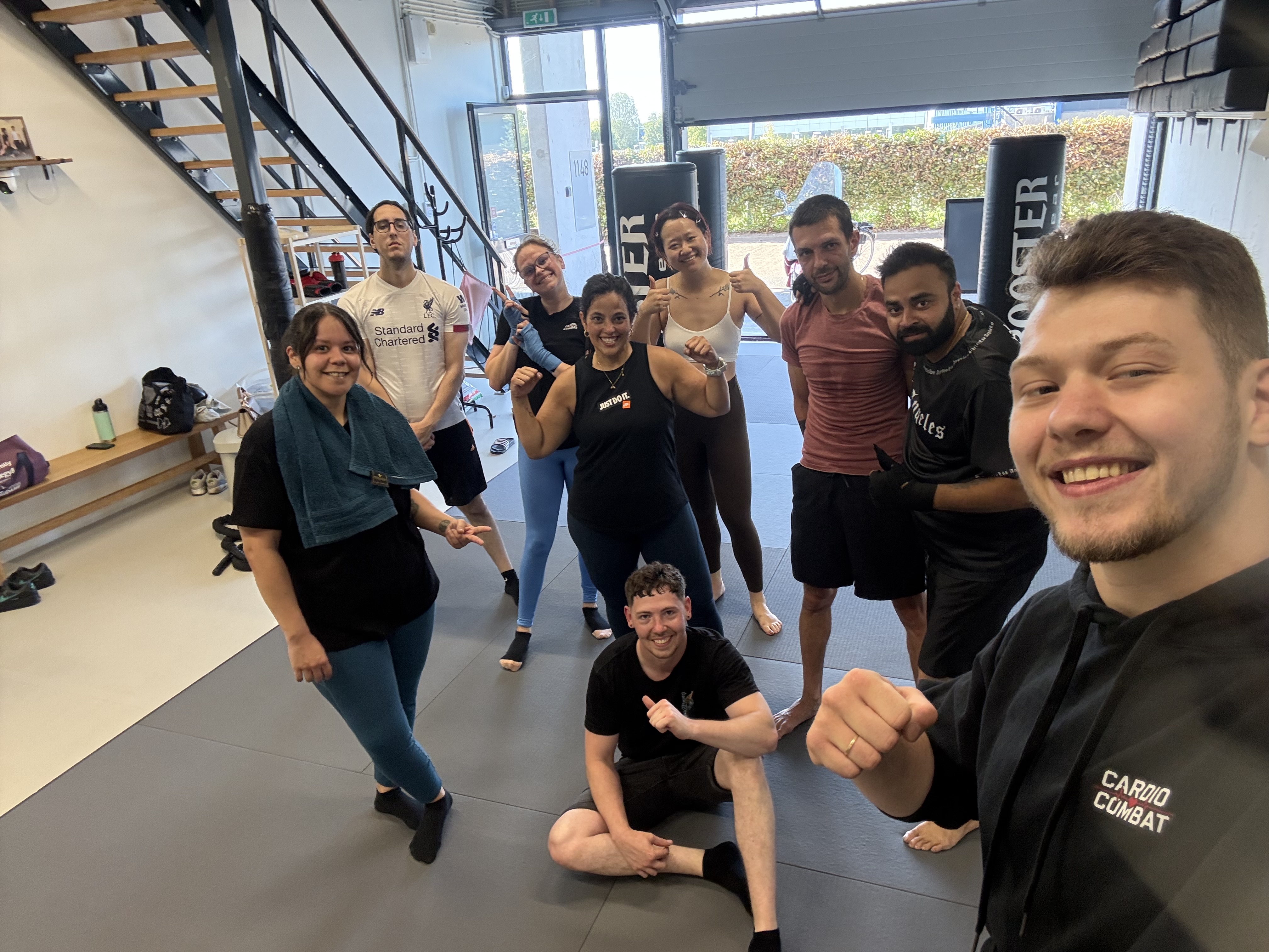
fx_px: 843
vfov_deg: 58.9
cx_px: 634
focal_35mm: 23
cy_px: 476
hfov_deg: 73.9
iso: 125
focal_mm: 2.69
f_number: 1.9
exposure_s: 1/50
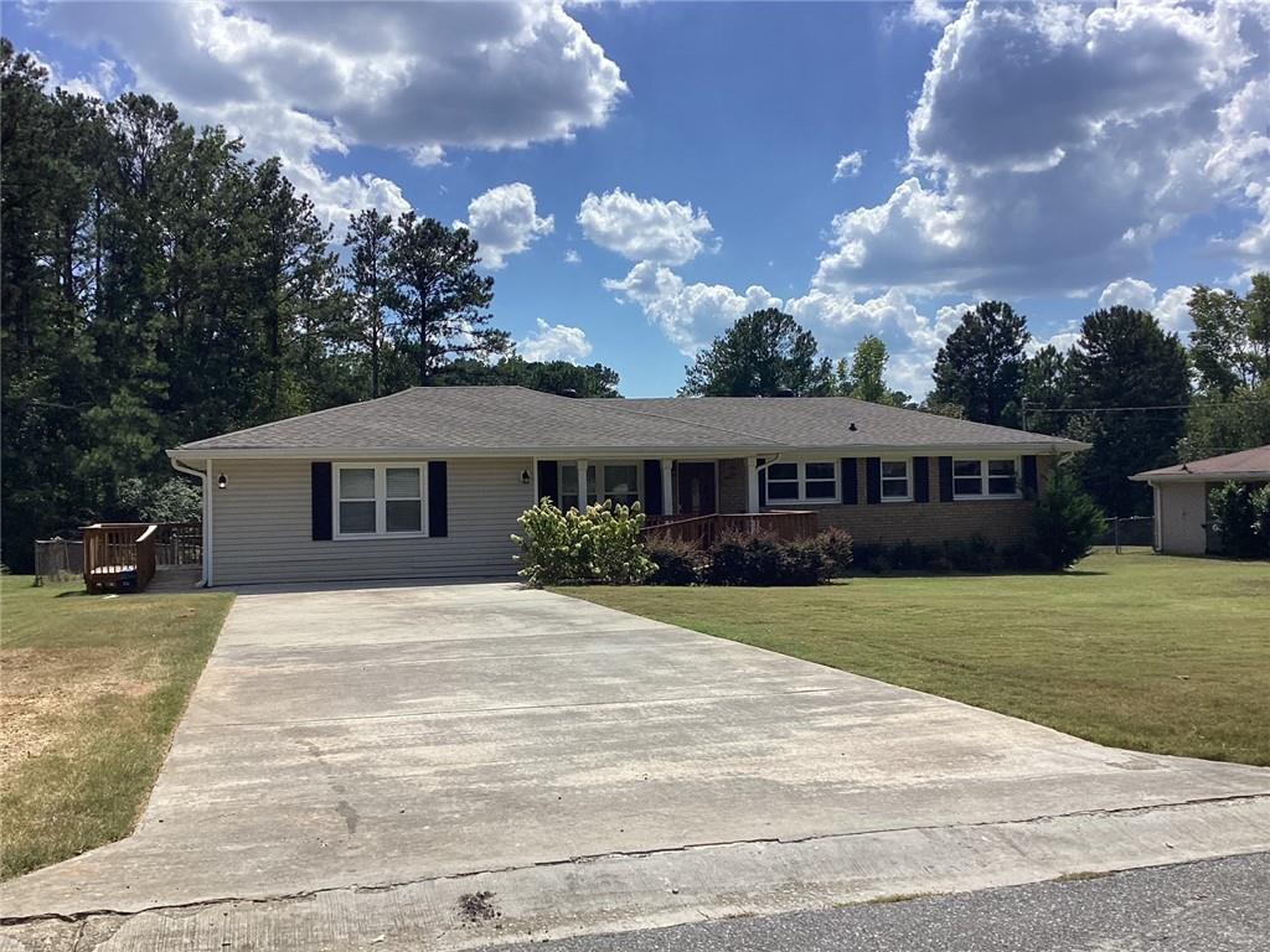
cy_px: 476
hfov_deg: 58.4
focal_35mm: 31
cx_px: 635
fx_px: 1137
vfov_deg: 45.4
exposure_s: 1/2717
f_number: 2.4
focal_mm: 3.3
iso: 25
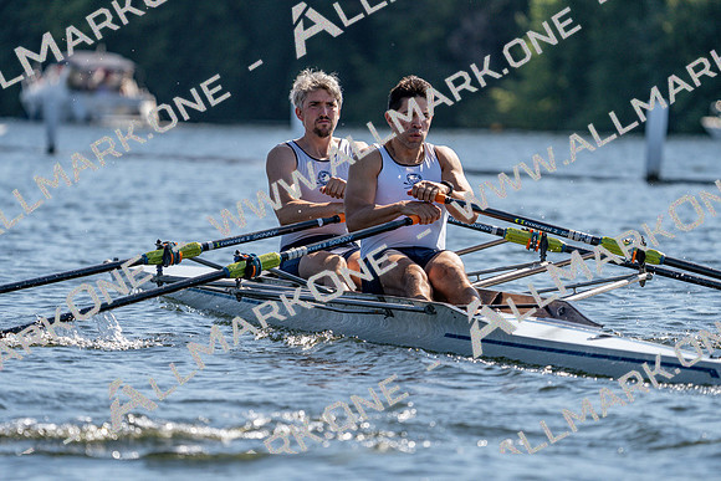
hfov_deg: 5.9
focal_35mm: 350
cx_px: 360
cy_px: 240
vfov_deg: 3.9
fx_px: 7011
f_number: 6.3
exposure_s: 1/1600
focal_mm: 350
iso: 250
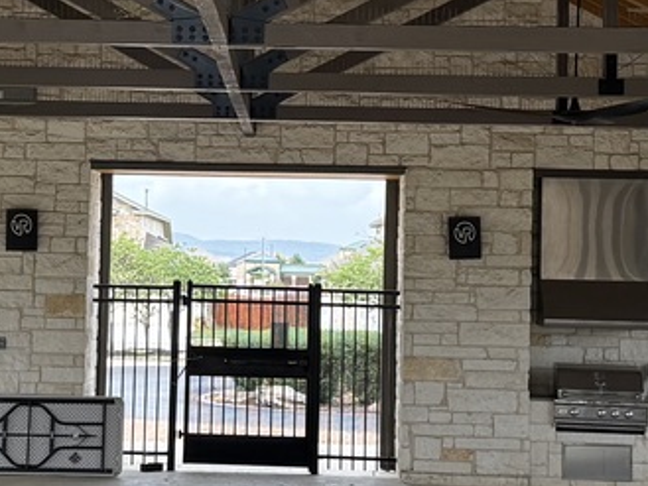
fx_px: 1966
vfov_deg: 14.1
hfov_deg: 18.7
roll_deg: -1.5
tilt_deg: +3.3
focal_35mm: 105
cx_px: 209
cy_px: 138
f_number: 1.78
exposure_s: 1/730
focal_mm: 6.76
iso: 80
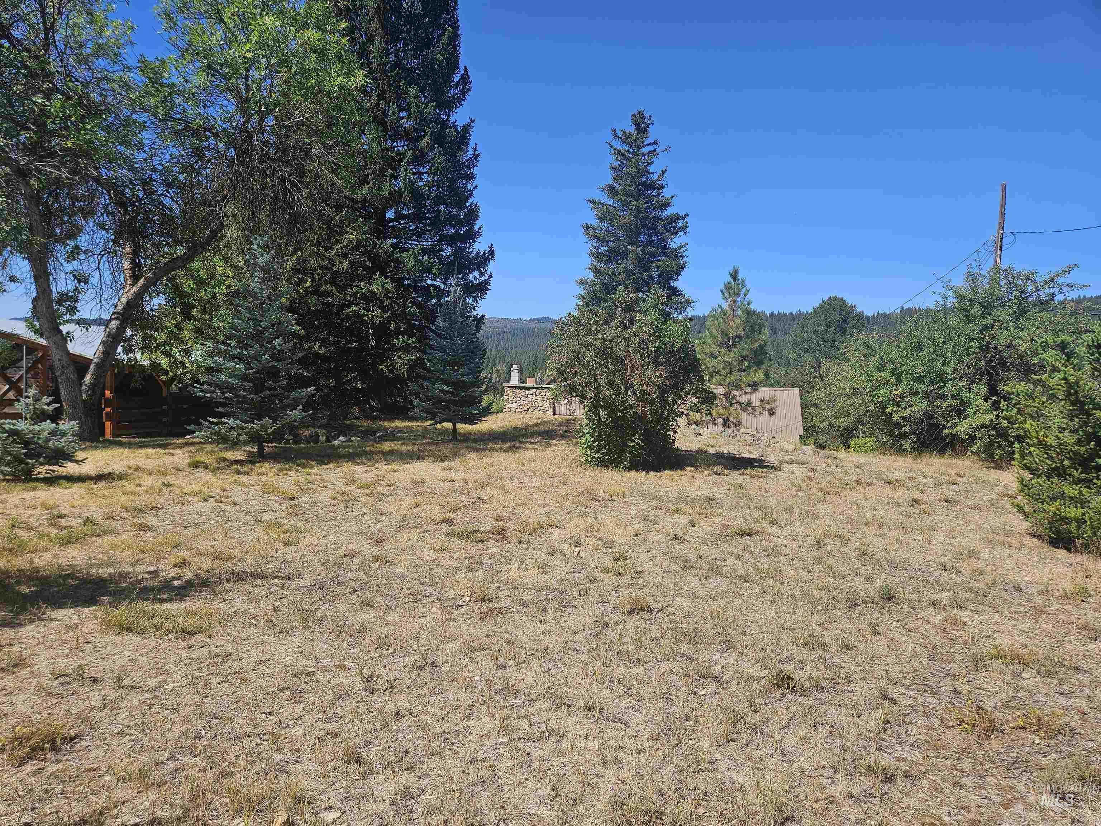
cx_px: 550
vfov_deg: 58.9
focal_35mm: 23
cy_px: 413
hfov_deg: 73.9
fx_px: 732
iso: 25
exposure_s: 1/1690
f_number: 1.8
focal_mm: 5.4
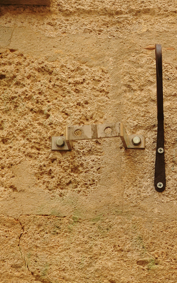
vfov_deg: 12.0
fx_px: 1343
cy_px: 153
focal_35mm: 174
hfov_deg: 7.4
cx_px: 254
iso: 100
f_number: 8
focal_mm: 55
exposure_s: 1/50
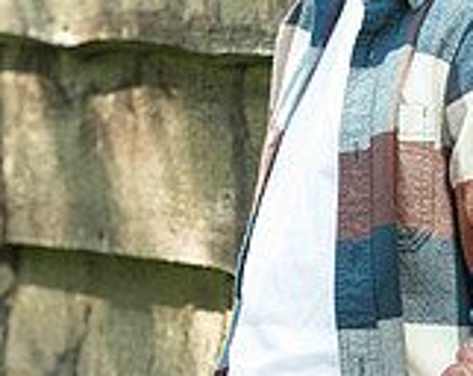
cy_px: 78
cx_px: 441
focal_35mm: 356
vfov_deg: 4.3
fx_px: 4972
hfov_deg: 5.4
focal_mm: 105
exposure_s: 1/200
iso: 400
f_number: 4
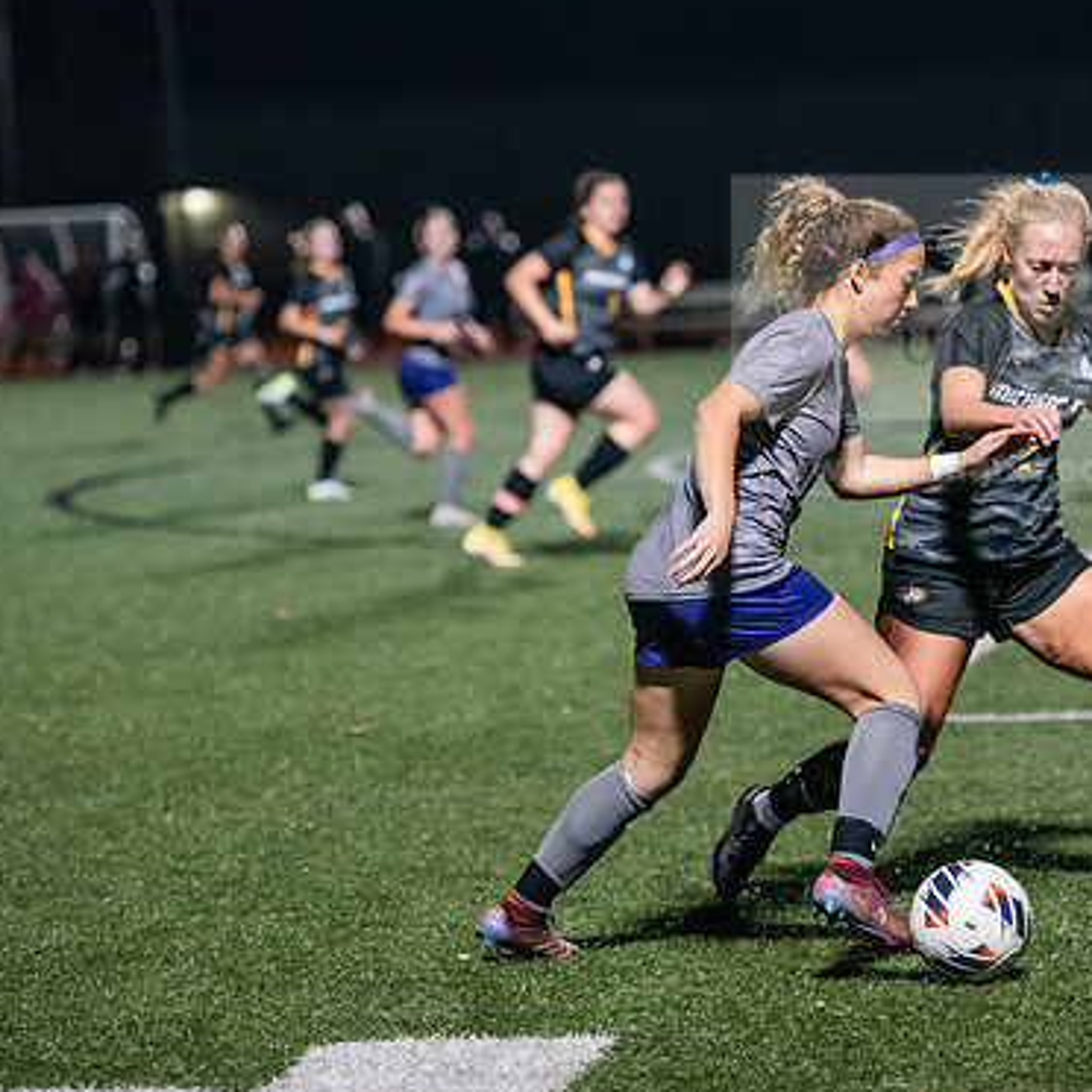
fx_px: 5675
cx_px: 643
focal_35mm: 159
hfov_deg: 11.0
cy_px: 530
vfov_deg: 11.0
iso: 8000
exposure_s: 1/1000
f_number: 2.8
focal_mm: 120
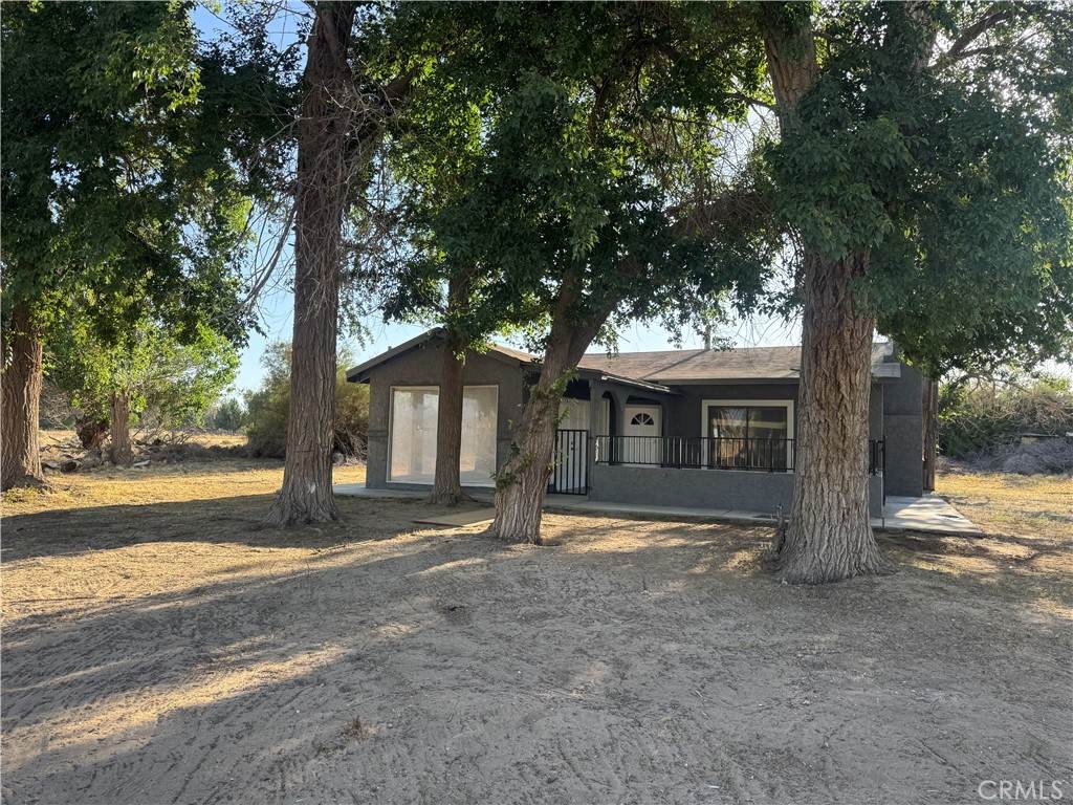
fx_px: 744
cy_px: 402
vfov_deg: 56.8
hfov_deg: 71.6
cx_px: 536
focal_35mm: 24
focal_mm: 6.76
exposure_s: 1/773
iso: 80
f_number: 1.78
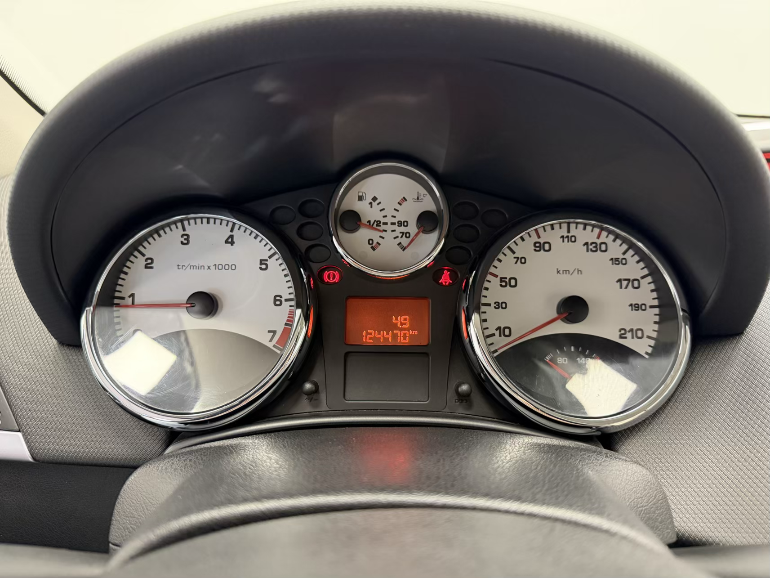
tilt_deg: -22.8
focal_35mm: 24
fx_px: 534
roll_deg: -0.8
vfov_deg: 56.8
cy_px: 289
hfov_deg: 71.6
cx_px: 385
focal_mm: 6.76
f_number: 1.78
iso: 800
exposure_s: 1/50
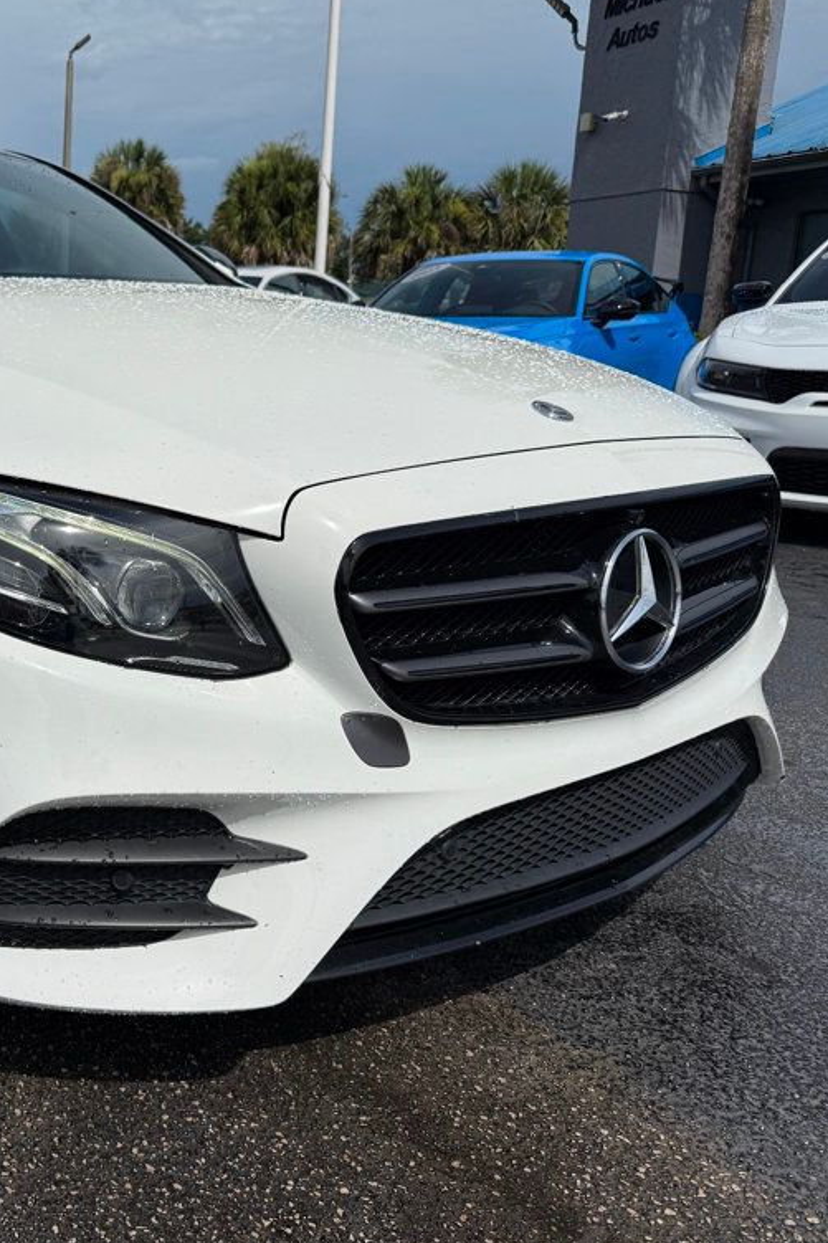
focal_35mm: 34
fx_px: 1173
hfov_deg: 36.2
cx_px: 64
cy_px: 615
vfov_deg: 55.8
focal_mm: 6.76
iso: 64
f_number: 1.78
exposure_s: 1/14286
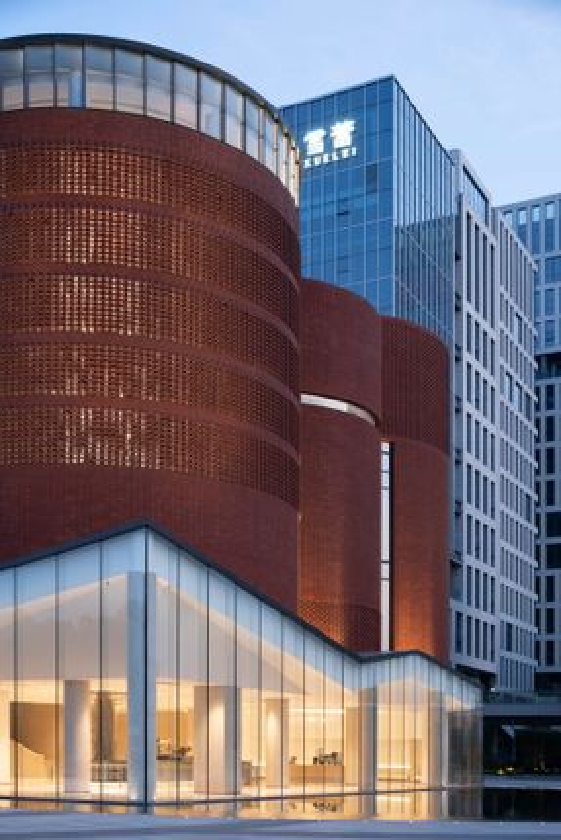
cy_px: 420
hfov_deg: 29.9
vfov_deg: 43.6
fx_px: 1051
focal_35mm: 45
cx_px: 280
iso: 400
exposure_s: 1/3
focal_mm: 45
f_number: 8
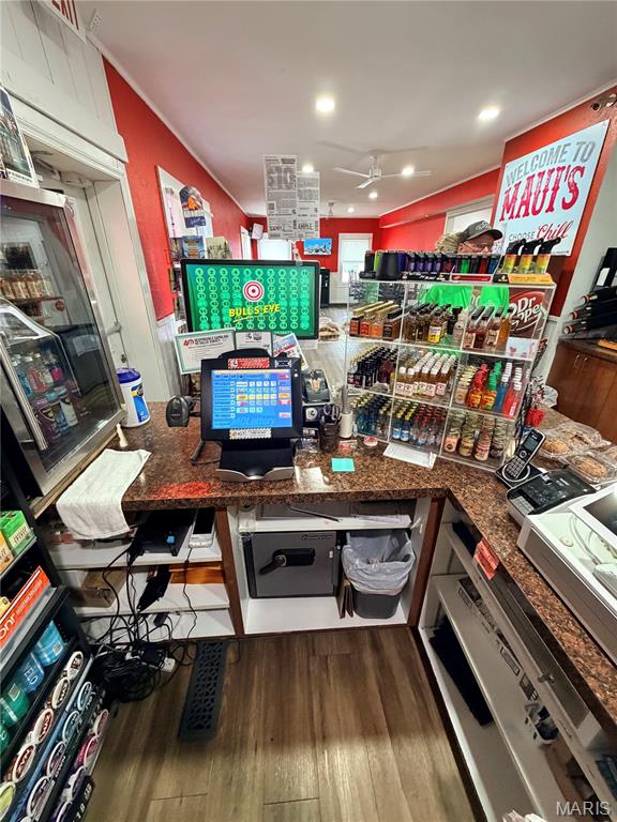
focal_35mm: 14
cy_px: 411
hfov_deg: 85.7
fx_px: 333
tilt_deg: -25.0
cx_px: 308
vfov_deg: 102.1
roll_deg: +0.4
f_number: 2.2
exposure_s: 1/60
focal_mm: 2.22
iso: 500
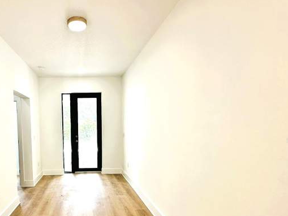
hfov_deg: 73.1
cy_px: 140
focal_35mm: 22
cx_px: 87
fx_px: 183
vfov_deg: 60.0
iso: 40
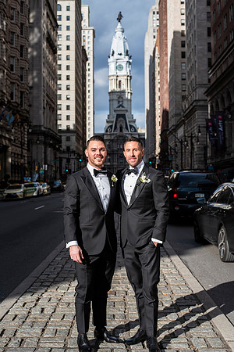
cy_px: 176
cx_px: 117
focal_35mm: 50
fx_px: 487
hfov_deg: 27.0
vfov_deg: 39.6
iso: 500
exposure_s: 1/2500
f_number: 4.5
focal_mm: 50
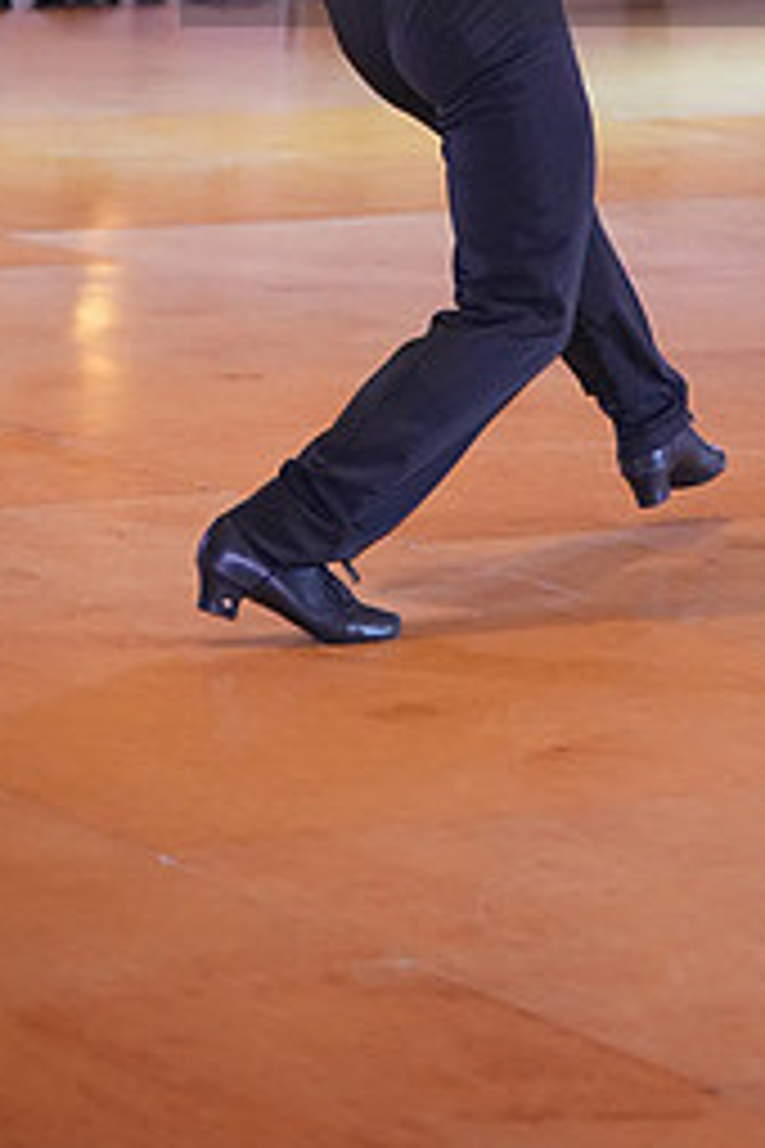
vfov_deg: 10.2
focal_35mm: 200
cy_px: -122
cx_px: 803
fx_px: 6375
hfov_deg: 6.8
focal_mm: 88
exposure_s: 1/500
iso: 5000
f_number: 3.5
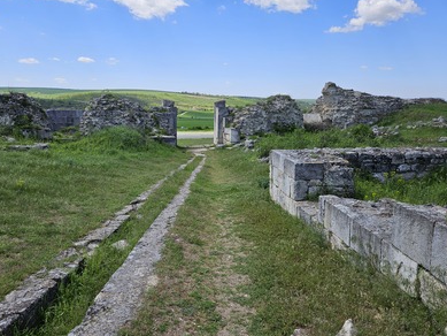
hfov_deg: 67.2
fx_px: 336
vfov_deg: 53.1
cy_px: 178
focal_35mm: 26
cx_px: 207
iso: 25
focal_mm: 5.4
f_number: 1.8
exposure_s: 1/1695
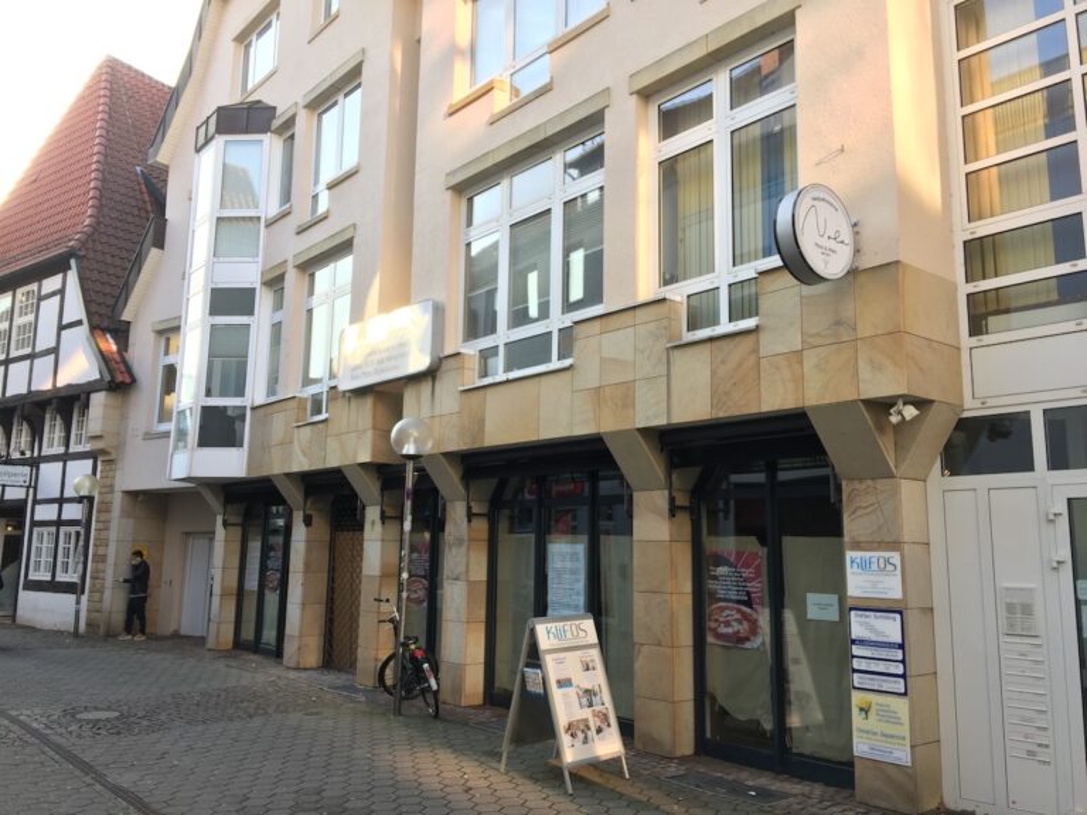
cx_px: 544
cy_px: 408
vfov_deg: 48.2
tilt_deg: +9.8
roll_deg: -1.6
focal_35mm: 29
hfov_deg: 61.7
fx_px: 911
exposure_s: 1/111
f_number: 2.2
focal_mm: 4.15
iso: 32
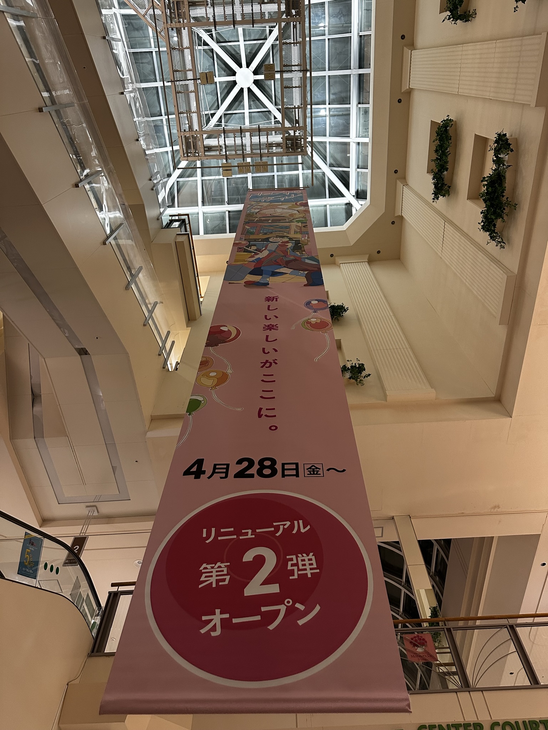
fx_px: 507
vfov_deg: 71.6
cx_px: 274
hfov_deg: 56.8
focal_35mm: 24
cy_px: 365
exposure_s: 1/60
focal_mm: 6.86
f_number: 1.78
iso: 250
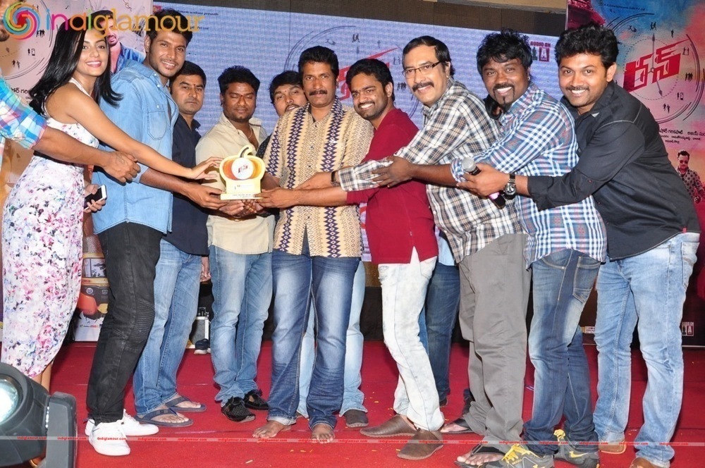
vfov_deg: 35.4
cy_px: 234
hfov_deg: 51.3
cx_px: 352
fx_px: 733
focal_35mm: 38
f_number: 7.1
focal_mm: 25
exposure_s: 1/125
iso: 500
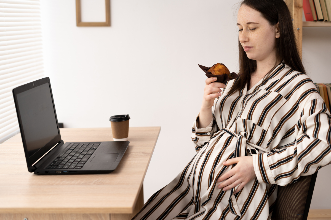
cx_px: 166
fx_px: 460
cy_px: 110
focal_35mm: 50
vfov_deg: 27.0
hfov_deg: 39.6
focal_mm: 50
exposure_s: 1/125
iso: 100
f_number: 2.8
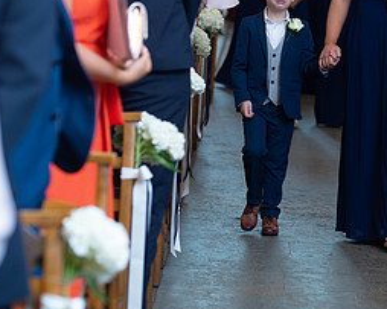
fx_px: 2084
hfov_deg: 10.5
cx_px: 395
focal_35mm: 182
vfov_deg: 8.5
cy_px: 52
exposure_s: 1/160
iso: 800
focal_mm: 85
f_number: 2.5
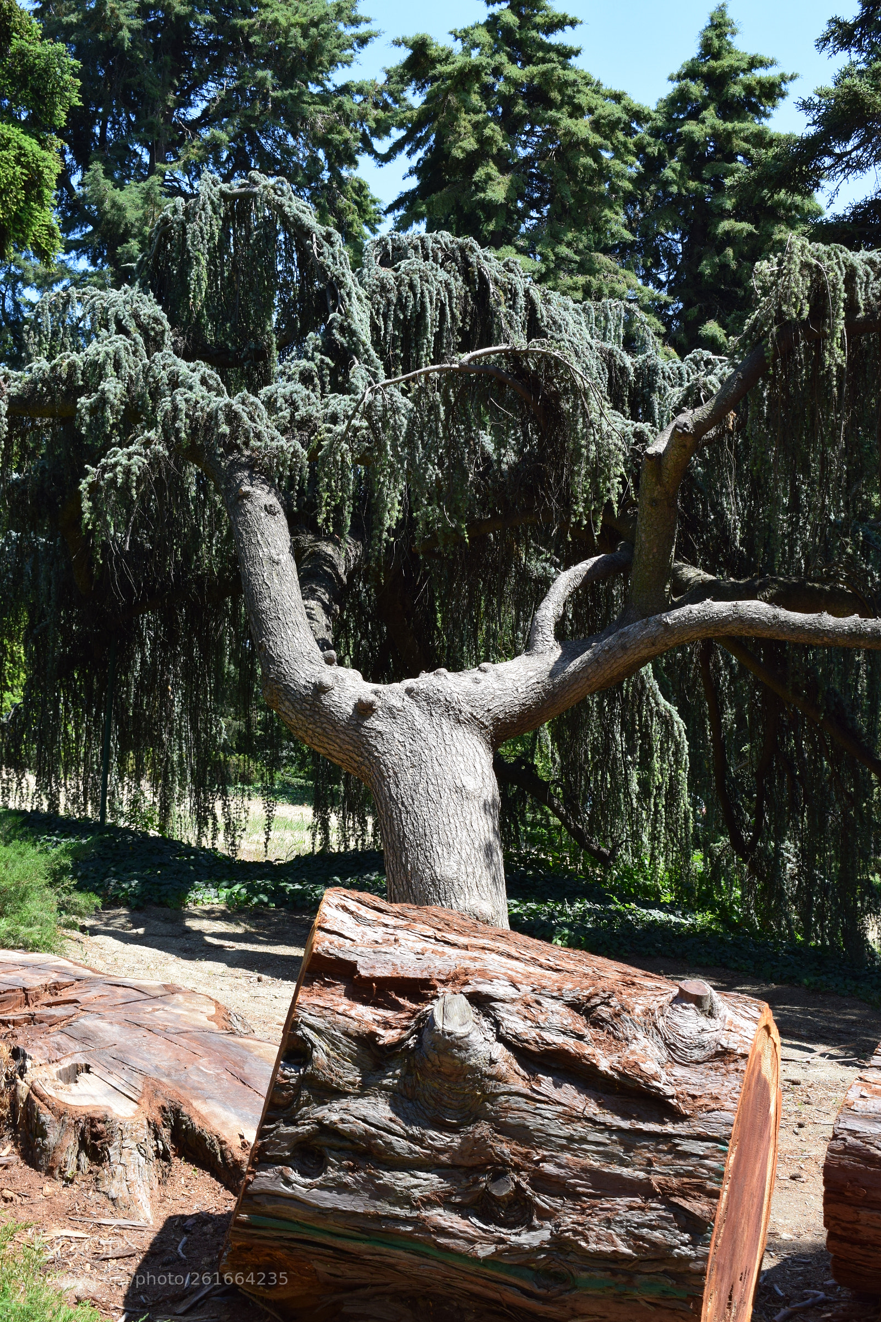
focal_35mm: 54
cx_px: 440
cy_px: 661
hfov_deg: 25.1
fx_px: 1982
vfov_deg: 36.9
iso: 400
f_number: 10
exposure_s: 1/320
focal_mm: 36
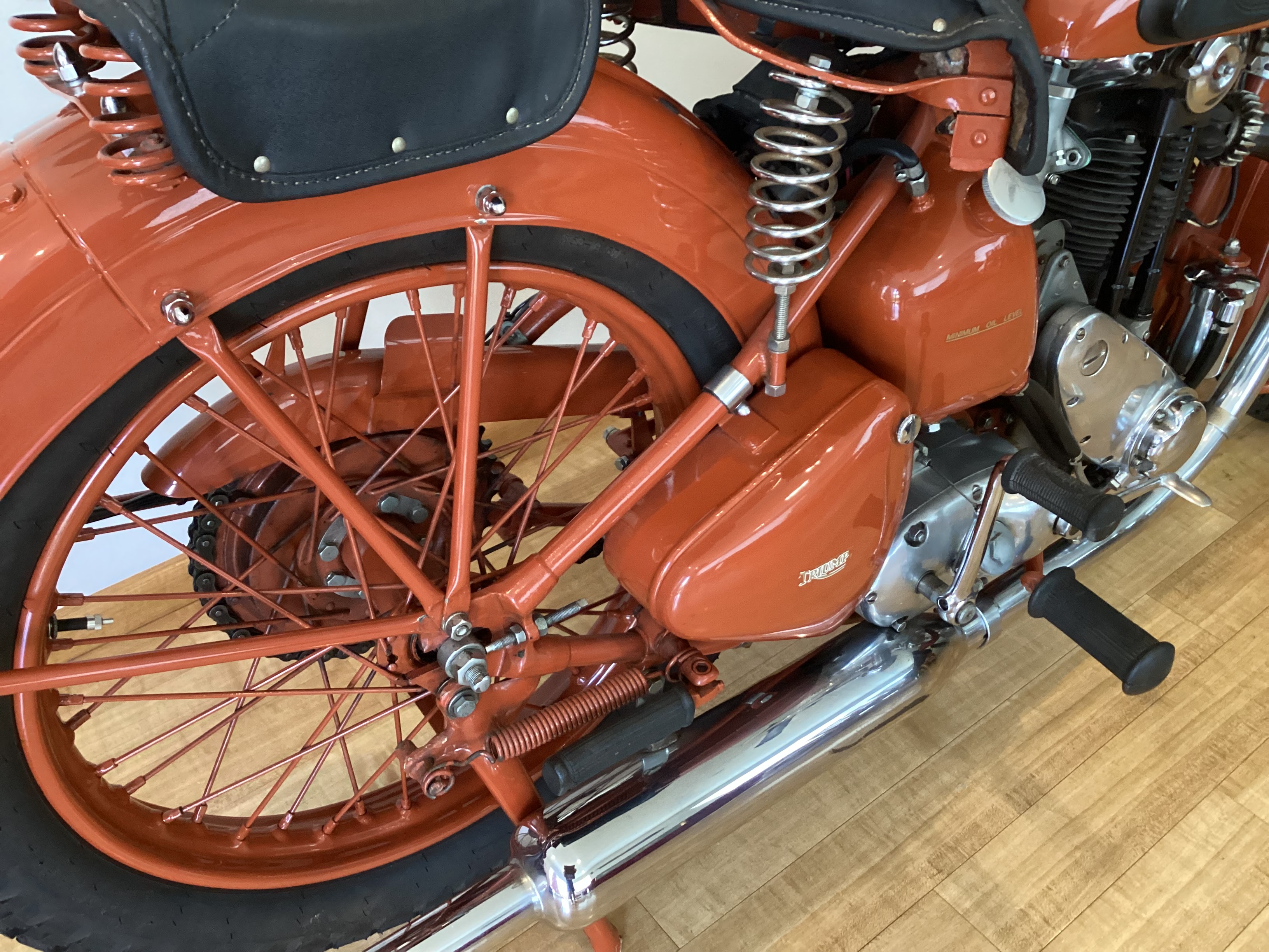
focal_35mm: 31
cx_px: 634
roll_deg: +2.2
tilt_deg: -39.8
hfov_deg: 58.4
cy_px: 476
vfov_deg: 45.4
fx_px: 1136
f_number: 2.4
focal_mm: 3.3
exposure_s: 1/40
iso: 400
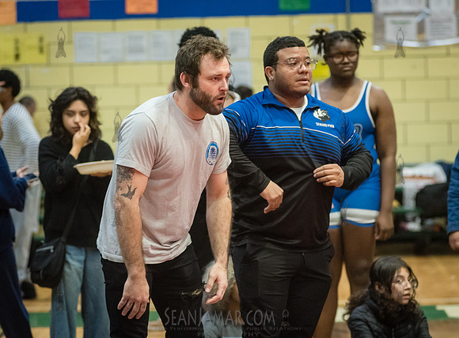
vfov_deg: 9.0
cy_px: 168
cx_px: 226
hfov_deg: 12.2
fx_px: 2144
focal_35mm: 163
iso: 8000
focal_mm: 135
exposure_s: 1/400
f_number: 3.5
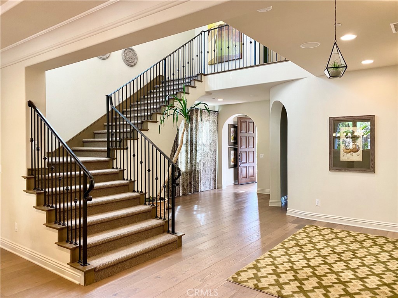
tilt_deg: -1.5
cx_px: 199
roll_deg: -0.1
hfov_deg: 67.3
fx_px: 299
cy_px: 149
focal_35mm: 26
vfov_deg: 53.1
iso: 100
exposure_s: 1/60
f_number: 1.8
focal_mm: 4.25
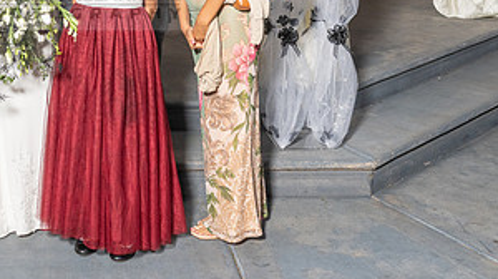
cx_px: 49
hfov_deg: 29.0
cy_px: 0
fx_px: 923
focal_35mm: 70
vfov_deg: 16.8
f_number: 4.5
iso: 640
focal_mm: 32
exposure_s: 1/200
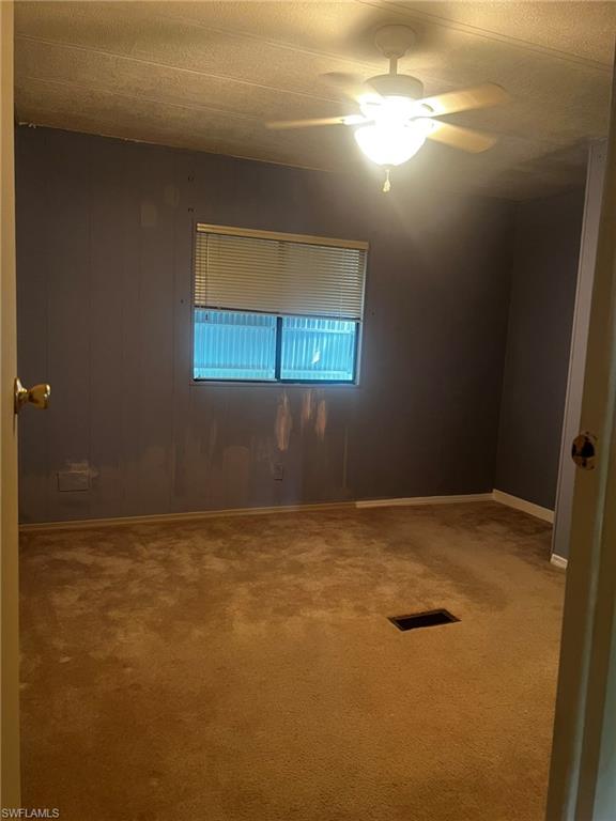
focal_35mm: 26
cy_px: 410
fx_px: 617
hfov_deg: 53.1
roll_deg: -3.5
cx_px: 308
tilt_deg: -6.1
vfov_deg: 67.3
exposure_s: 1/60
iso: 320
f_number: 1.5
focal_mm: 5.7
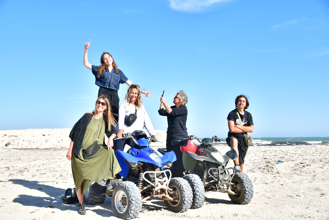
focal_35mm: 36
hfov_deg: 53.1
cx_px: 164
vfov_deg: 36.9
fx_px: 329
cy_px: 110
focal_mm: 24
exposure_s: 1/800
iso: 100
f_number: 3.8
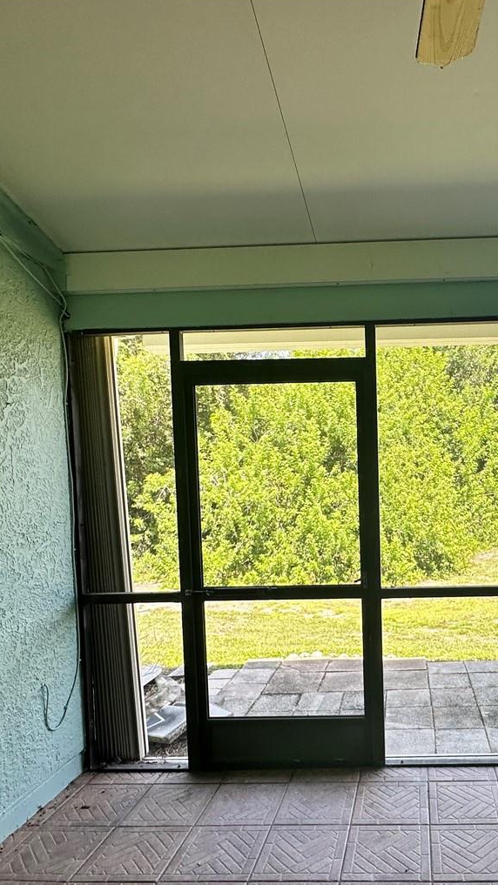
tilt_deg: -4.9
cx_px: 401
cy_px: 513
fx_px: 563
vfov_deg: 75.8
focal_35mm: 24
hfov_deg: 45.2
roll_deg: +0.7
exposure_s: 1/144
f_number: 2.2
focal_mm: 2.22
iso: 40
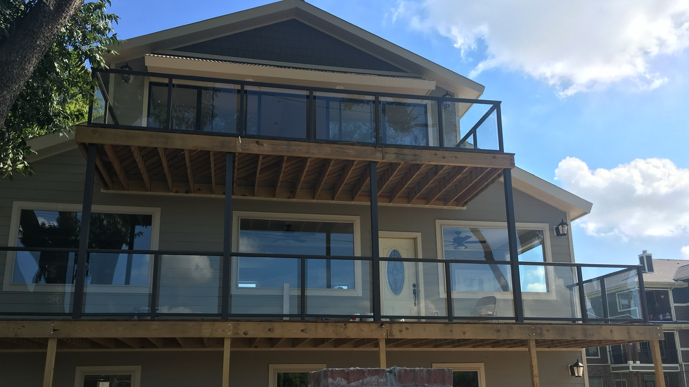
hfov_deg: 61.0
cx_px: 344
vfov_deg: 36.4
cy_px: 250
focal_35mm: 32
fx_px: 585
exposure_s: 1/836
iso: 25
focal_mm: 4.15
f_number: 2.2
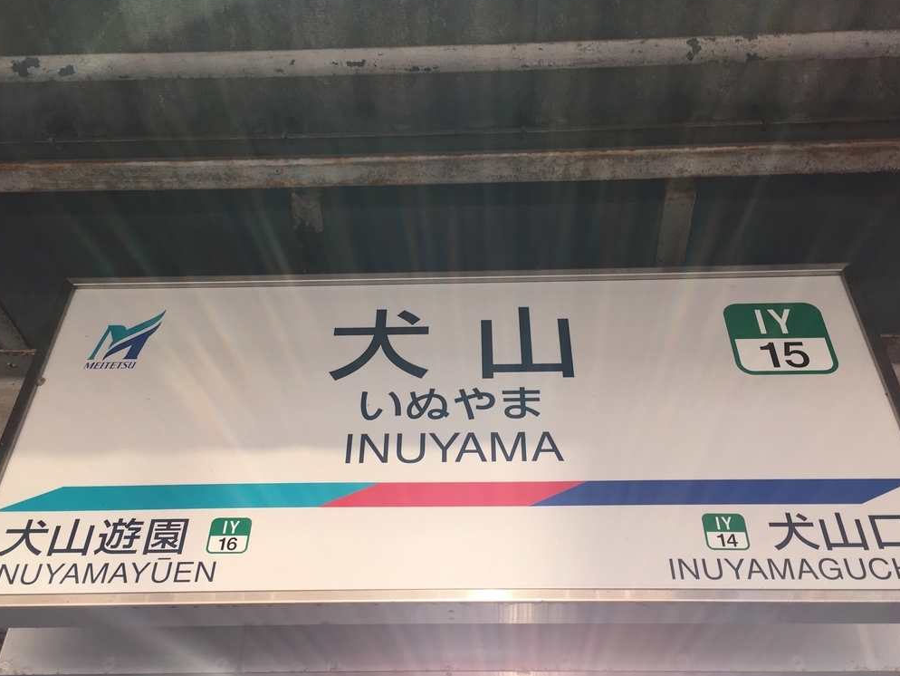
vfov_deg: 40.6
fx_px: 910
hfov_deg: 52.6
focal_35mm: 35
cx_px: 447
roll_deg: +0.0
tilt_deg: +40.6
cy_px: 380
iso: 25
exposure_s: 1/151
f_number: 2.2
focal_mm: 4.15
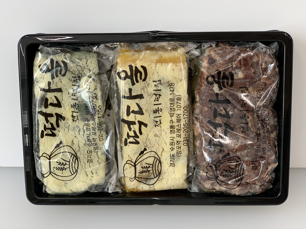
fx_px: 460
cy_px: 114
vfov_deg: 28.0
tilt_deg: -35.3
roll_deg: +1.0
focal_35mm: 52
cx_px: 153
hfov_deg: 36.8
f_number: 2.4
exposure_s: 1/120
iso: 64
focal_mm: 6
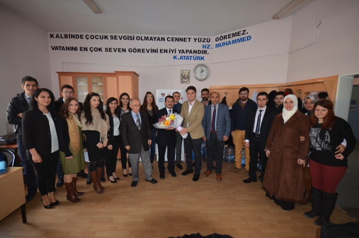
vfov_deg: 77.1
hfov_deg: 100.5
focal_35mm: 15
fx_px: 149
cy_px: 119
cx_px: 180
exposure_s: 1/60
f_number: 4
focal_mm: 10
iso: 320
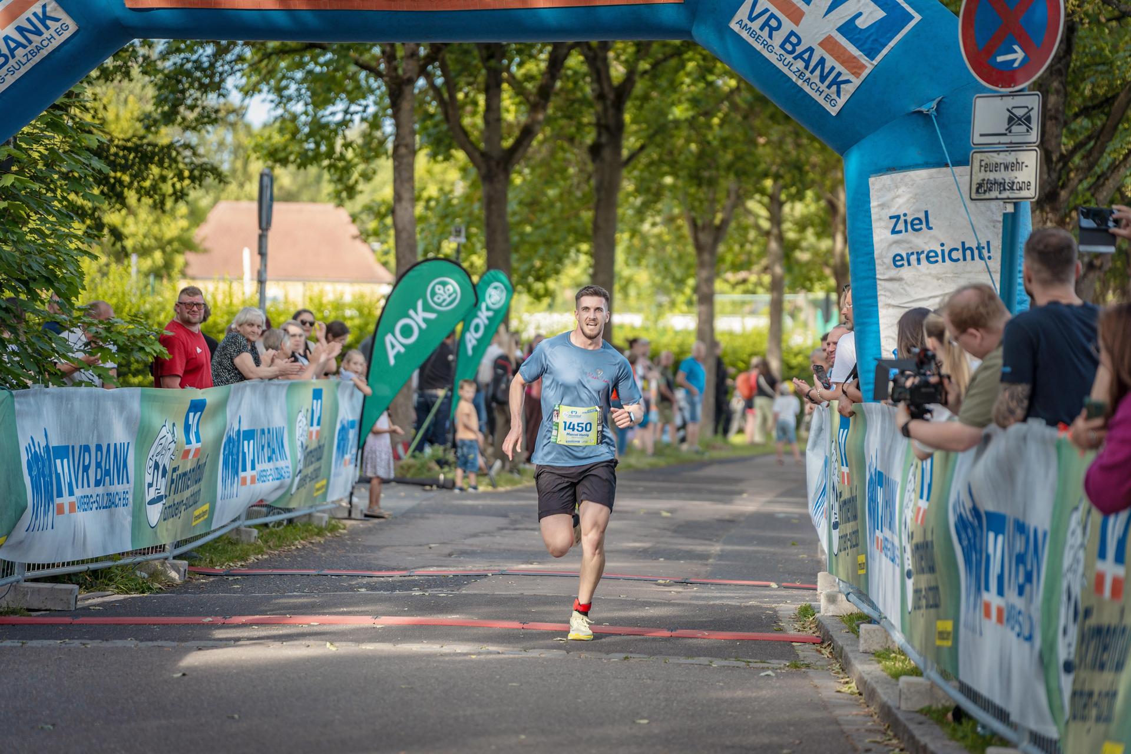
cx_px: 566
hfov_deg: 13.7
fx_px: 4712
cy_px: 377
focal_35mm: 150
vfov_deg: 9.1
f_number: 2.8
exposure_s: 1/250
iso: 125
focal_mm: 150
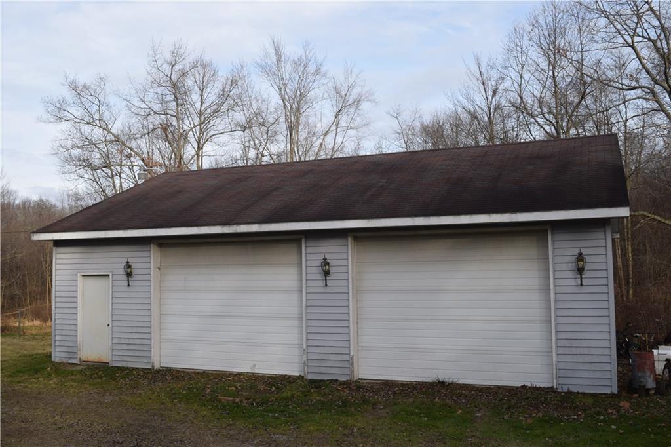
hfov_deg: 53.1
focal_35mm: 36
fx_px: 671
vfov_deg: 36.8
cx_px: 336
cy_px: 224
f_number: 8
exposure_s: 1/250
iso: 200
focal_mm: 24
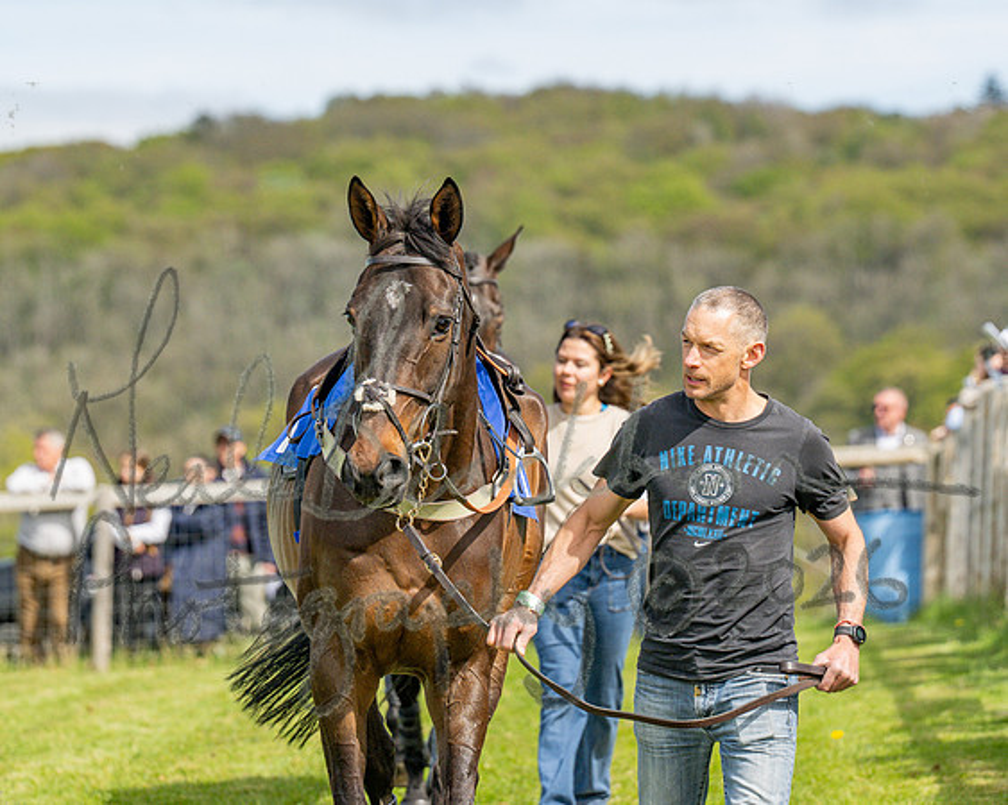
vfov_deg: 5.6
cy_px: 402
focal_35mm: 278
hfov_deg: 7.0
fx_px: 8299
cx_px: 504
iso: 400
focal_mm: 165
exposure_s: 1/2500
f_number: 4.5
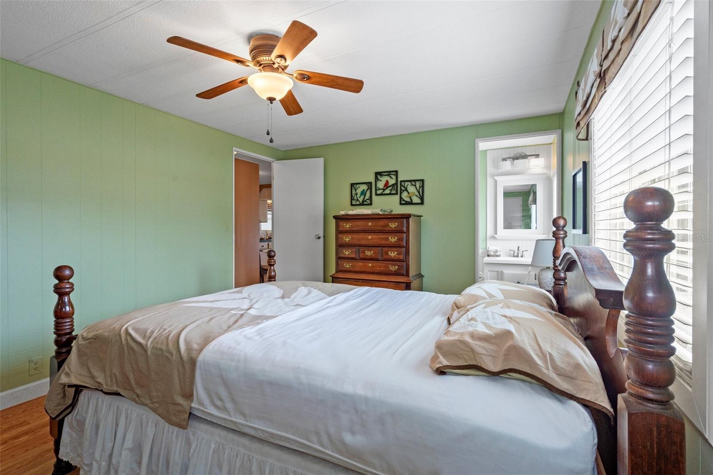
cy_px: 238
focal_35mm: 16
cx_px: 356
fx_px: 317
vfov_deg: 73.7
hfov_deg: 96.7
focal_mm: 16
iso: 400
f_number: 8
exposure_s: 1.3
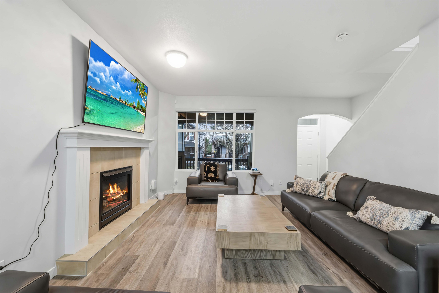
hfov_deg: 97.6
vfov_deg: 74.6
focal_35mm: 16
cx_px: 220
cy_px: 146
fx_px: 192
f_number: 8
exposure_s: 1/30
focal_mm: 10.5
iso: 1000
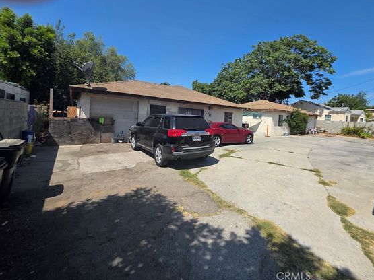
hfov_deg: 97.9
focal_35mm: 15
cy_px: 120
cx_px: 204
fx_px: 162
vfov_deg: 81.3
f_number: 1.9
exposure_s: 1/2128
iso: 40
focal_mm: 2.2
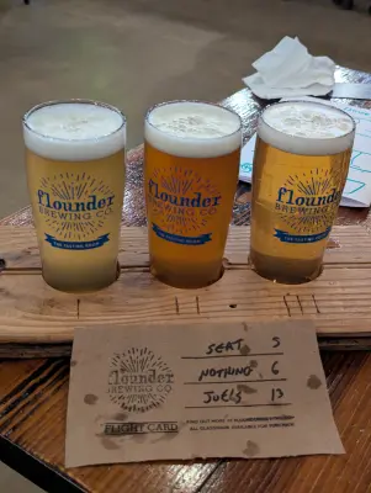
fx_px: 684
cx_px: 186
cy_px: 246
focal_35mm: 48
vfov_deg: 39.6
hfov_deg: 30.3
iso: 449
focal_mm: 6.81
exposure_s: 1/24
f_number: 1.85
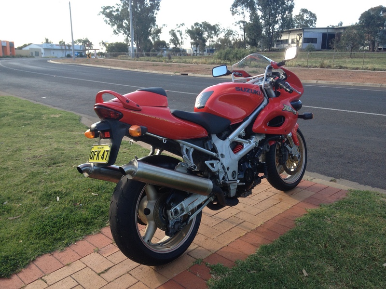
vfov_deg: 40.7
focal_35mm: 35
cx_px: 193
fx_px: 390
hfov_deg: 52.6
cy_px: 144
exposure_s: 1/334
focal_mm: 4.28
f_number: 2.4
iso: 50
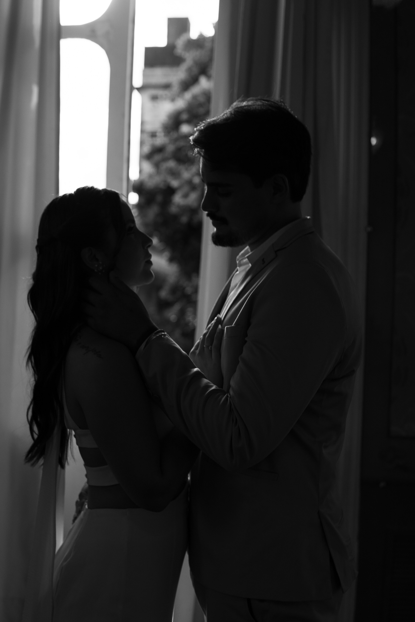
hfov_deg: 29.9
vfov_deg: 43.6
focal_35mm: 45
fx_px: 778
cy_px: 311
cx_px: 208
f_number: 2.5
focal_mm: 30
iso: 100
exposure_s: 1/800
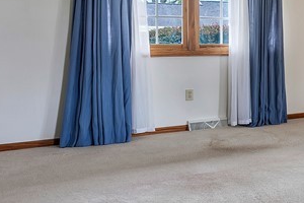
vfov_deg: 23.1
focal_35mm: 58
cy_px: 44
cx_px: 444
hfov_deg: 26.2
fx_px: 490
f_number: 4
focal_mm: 16
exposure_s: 1/80
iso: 400
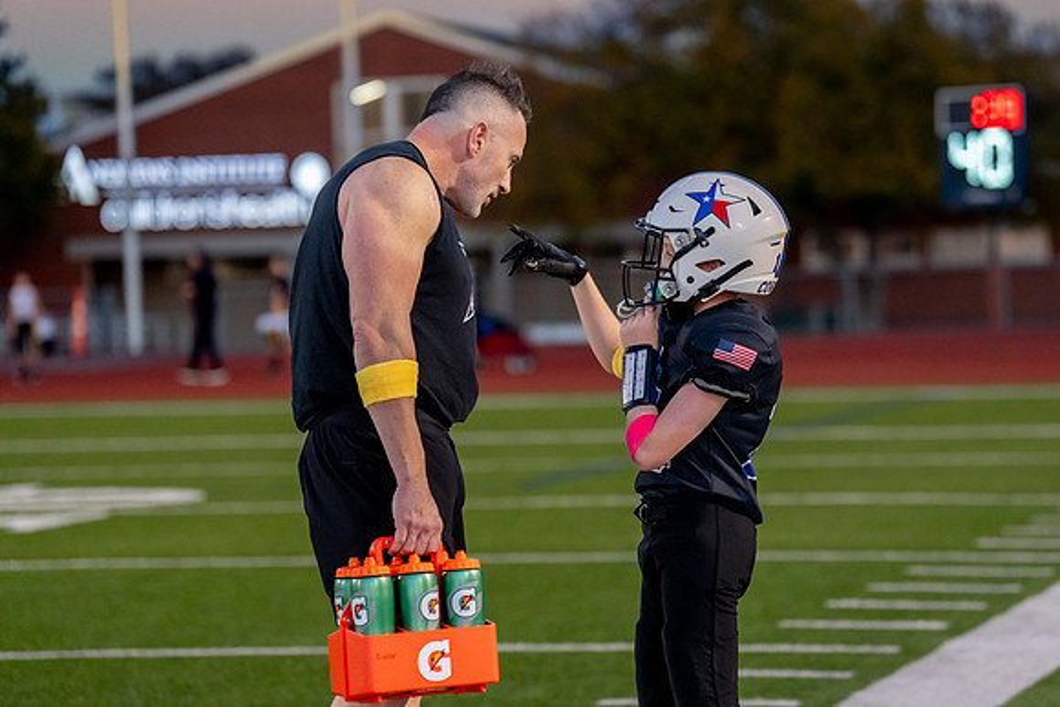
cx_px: 632
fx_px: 4381
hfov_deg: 13.8
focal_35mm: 149
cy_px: 380
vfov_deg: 9.2
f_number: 2.8
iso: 1600
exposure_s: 1/1250
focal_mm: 123
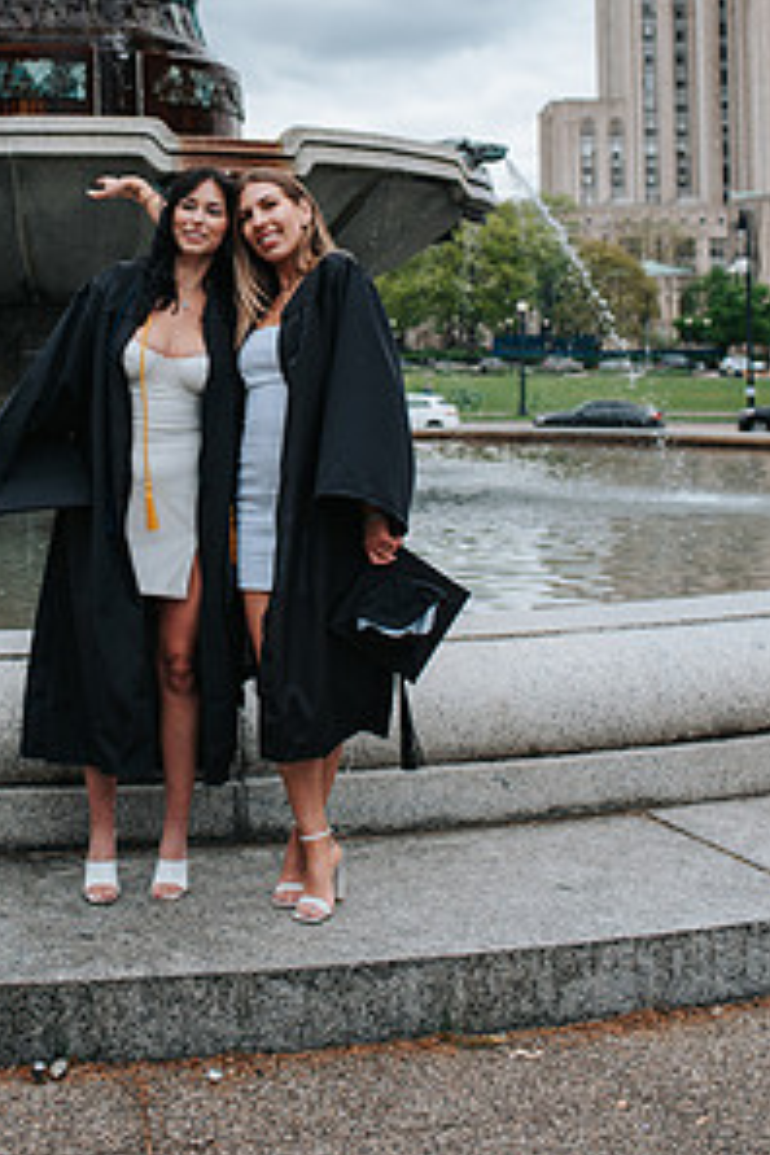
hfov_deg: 25.4
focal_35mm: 53
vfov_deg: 36.8
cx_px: 249
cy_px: 311
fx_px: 1700
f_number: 3.5
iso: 110
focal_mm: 35
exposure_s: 1/800
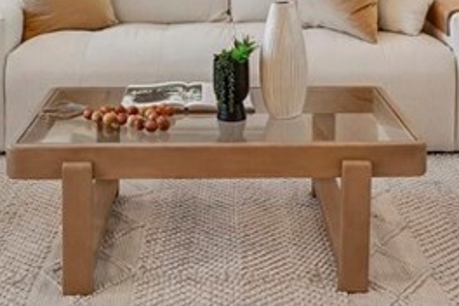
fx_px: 790
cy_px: -97
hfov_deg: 32.4
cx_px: 235
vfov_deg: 20.0
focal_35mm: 62
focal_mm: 16
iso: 400
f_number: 8
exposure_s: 1/25
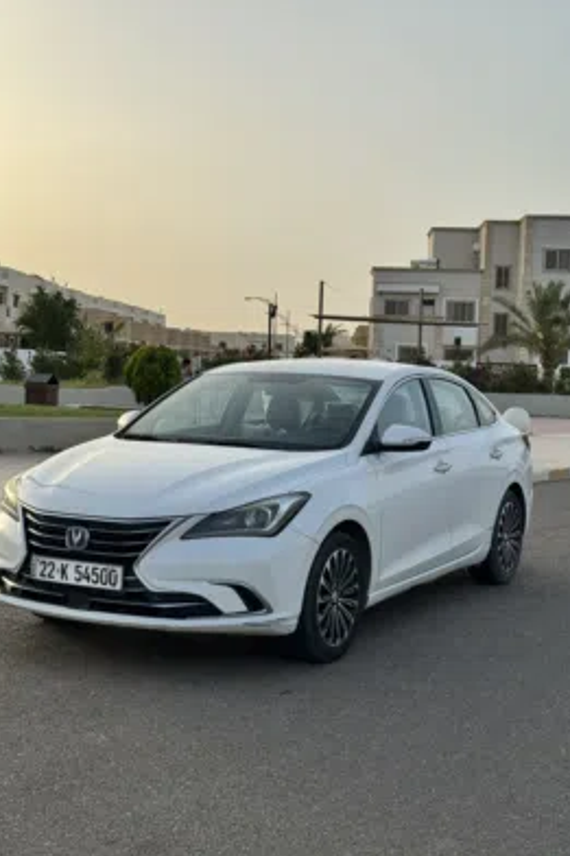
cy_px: 428
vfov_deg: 38.9
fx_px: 1212
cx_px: 258
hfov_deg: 26.4
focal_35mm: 51
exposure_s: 1/2959
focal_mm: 6.76
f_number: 1.78
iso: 64
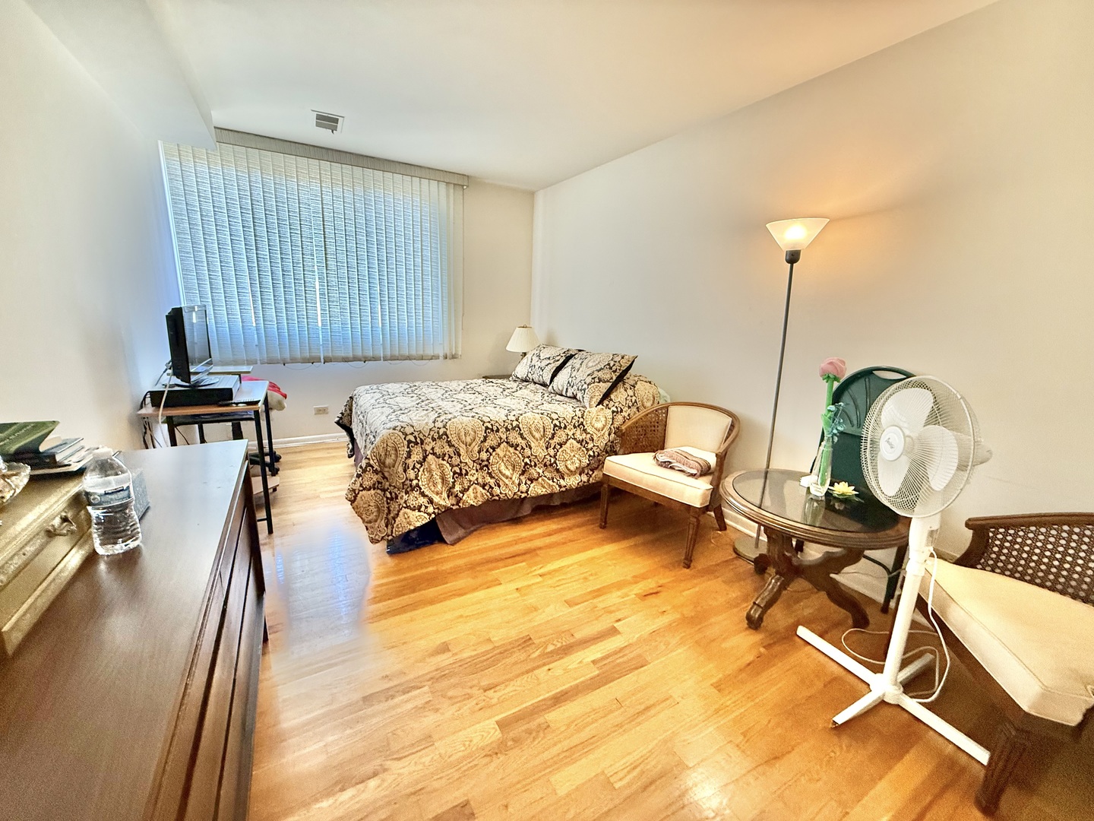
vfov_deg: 85.7
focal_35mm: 14
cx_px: 547
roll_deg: -2.3
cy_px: 410
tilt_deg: -12.2
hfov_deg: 102.1
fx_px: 442
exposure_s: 1/60
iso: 400
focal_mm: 2.22
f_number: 2.2
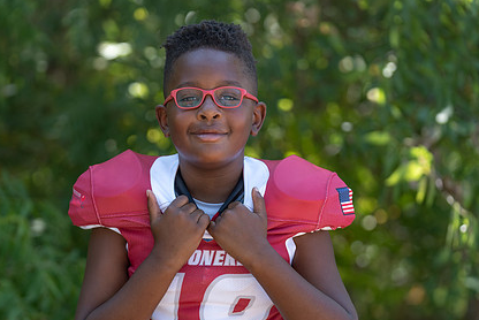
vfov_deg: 8.8
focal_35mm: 156
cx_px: 199
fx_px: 2077
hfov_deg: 13.2
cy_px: 201
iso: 100
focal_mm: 112
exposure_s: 1/320
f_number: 2.8
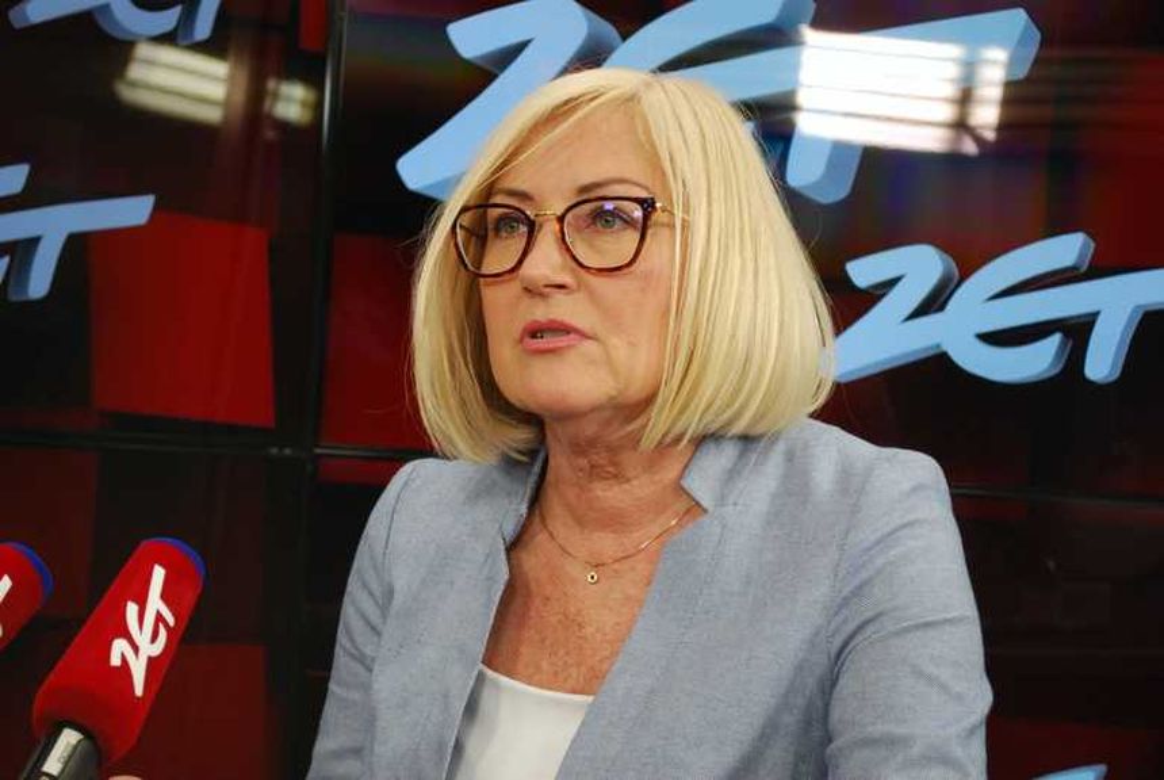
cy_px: 390
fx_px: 2671
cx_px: 582
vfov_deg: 16.6
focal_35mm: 82
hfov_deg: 24.6
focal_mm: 55
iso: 500
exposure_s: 1/30
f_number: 5.6
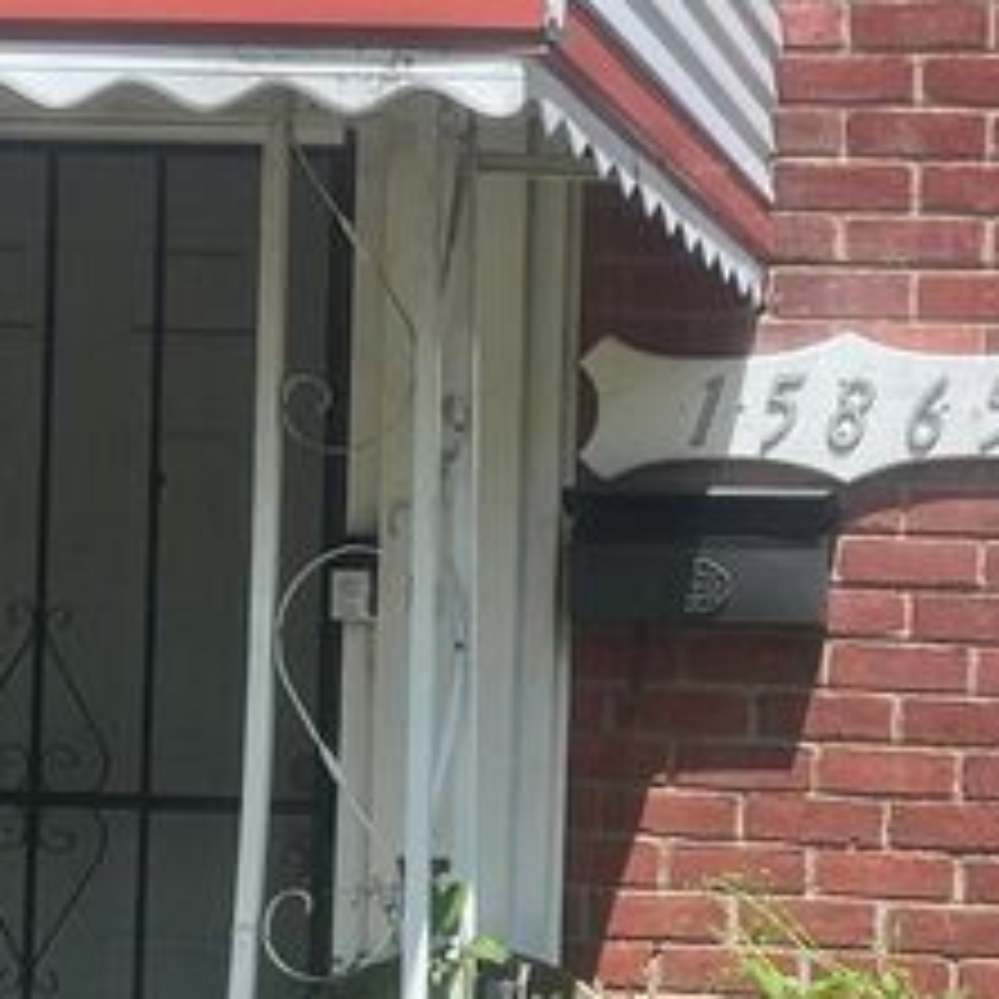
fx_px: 3461
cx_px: 886
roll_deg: +0.6
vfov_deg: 16.4
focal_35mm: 106
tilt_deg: -0.7
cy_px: 720
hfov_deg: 16.2
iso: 50
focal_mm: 5.7
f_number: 1.5
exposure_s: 1/2165
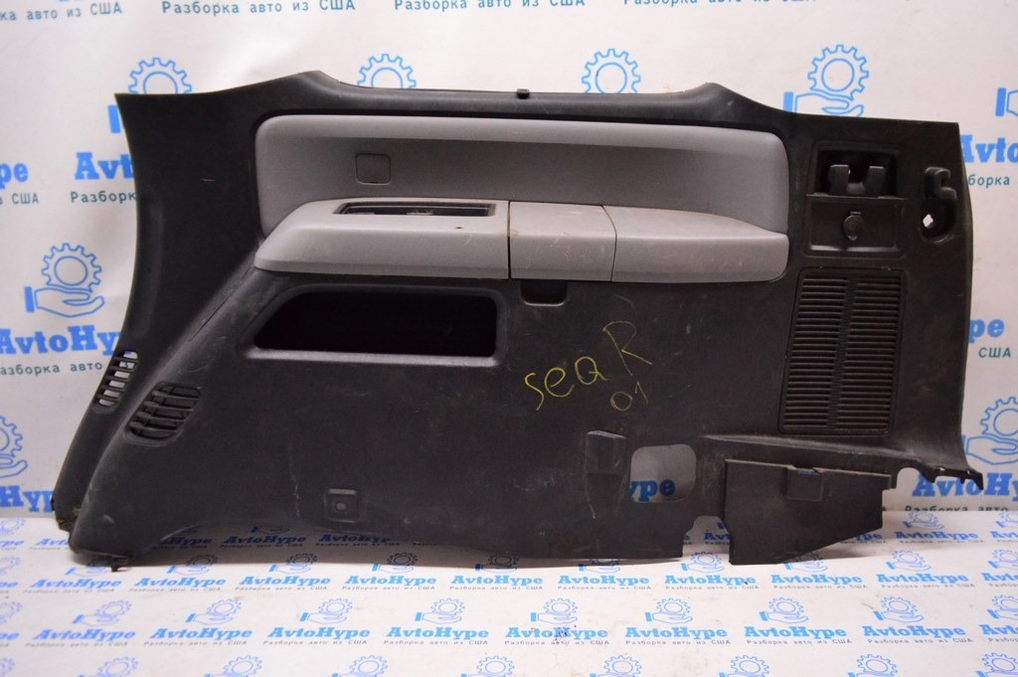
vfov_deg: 47.9
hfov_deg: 67.4
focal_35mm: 27
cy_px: 338
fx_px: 763
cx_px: 509
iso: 3200
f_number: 3.5
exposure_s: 1/320
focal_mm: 18
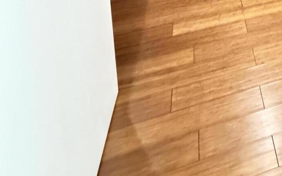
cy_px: -172
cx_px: 303
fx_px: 330
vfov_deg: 19.0
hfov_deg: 38.9
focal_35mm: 43
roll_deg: -0.4
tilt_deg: -6.8
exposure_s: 1/30
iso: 1600
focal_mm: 2.22
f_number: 2.2
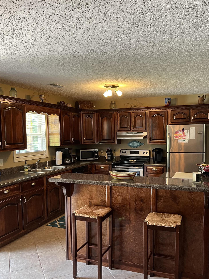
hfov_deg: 45.4
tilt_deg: -4.3
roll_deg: +1.3
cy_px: 154
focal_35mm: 31
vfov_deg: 58.2
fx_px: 250
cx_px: 117
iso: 160
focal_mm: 5.1
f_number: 1.6
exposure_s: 1/60
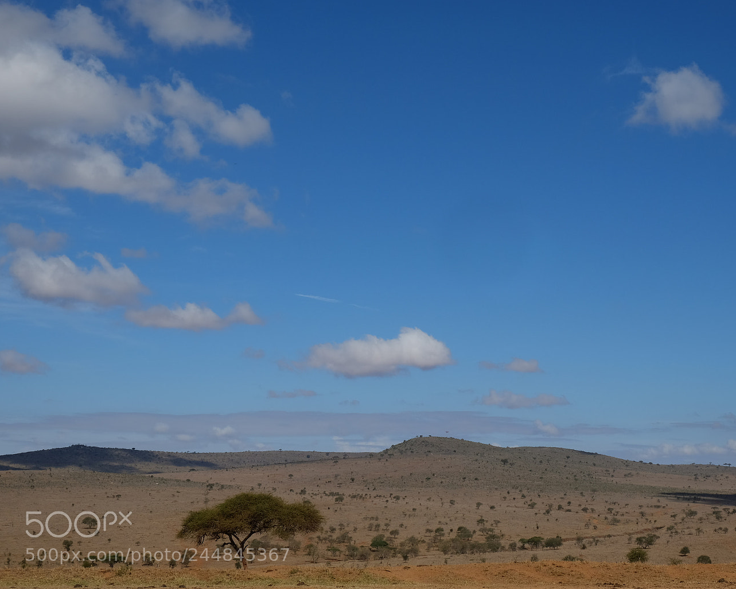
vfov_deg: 27.6
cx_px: 449
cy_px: 294
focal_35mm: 55
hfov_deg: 34.0
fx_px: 1198
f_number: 11
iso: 200
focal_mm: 31.5
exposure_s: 1/500
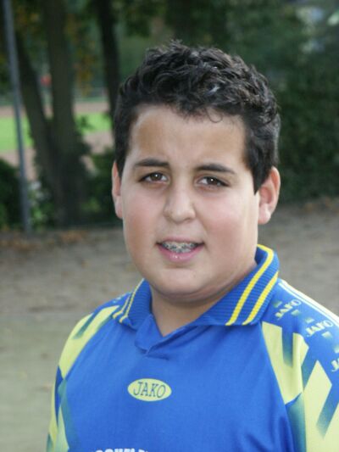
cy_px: 226
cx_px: 170
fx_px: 1749
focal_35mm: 134
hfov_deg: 11.1
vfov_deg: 14.7
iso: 200
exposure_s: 1/350
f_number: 4.5
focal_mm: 33.96
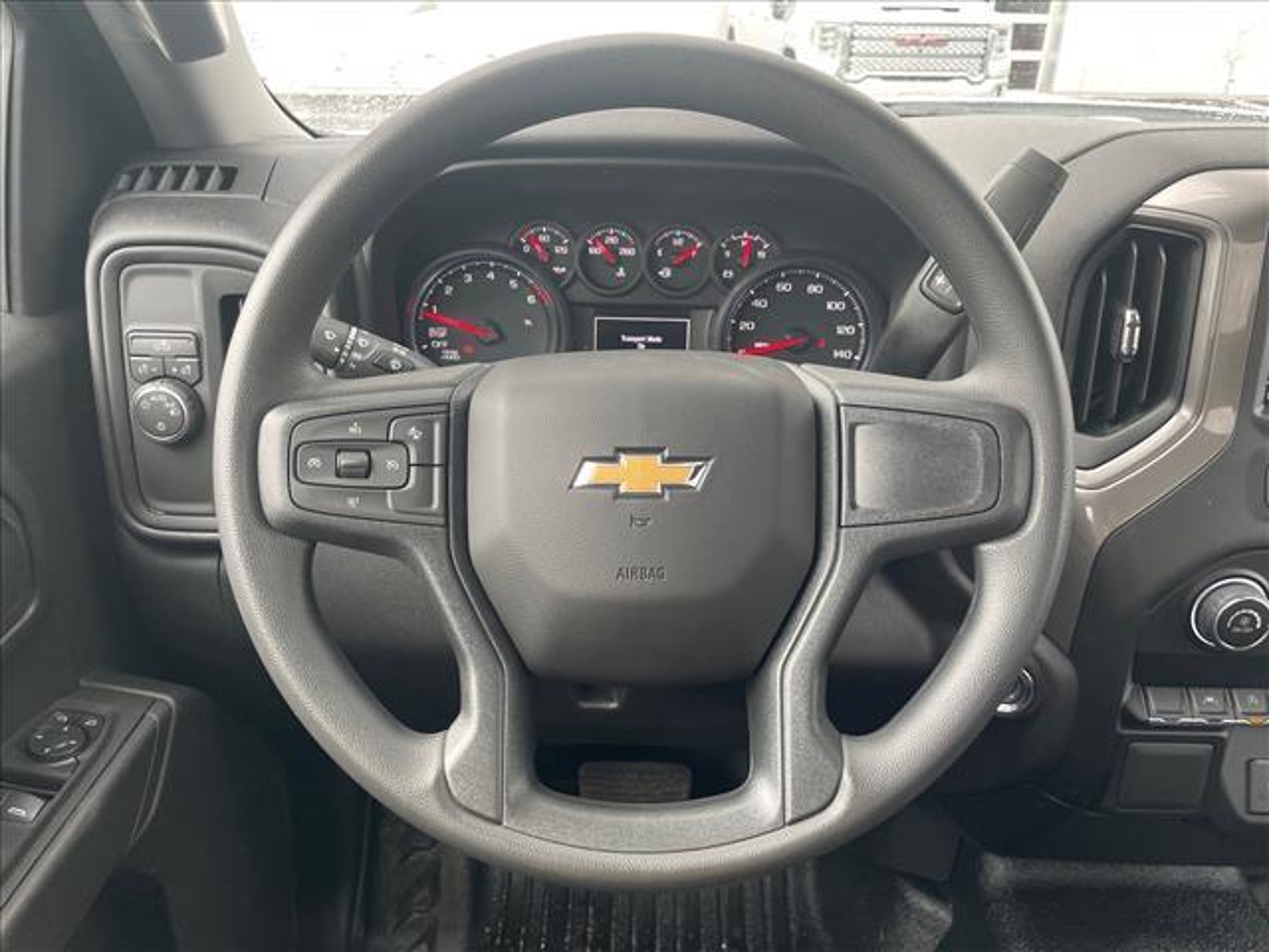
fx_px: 953
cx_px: 634
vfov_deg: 53.1
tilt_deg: -26.4
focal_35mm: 26
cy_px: 476
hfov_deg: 67.3
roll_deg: -0.2
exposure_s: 1/65
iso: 125
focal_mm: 4.2
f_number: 1.6
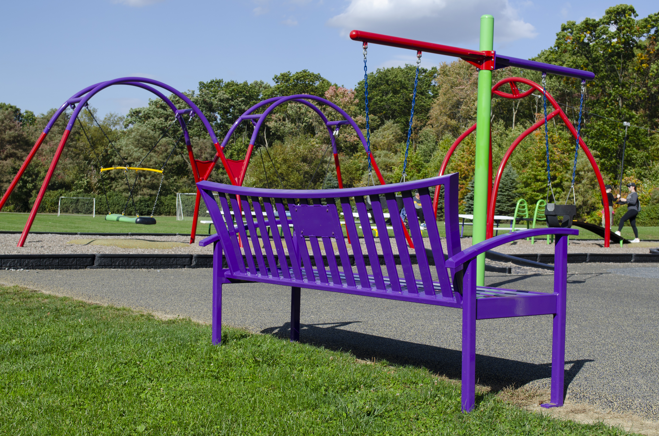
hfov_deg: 39.0
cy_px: 218
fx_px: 932
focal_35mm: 51
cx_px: 330
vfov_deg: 26.4
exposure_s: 1/250
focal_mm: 34
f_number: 8
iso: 110
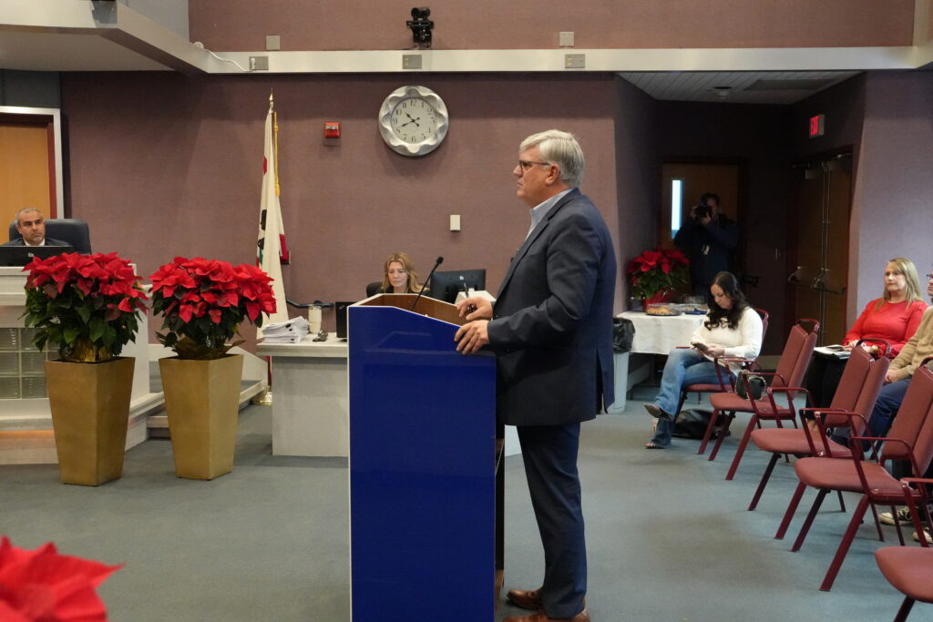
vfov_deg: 38.4
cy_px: 311
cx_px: 466
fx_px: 894
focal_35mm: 34
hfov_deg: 55.1
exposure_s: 1/160
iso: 6400
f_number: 3.5
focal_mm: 23
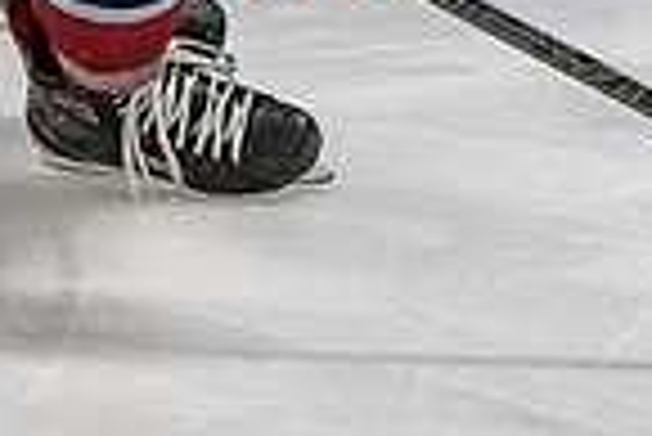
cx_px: -22
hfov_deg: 2.3
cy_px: -582
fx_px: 15990
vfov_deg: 1.6
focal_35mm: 882
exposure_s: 1/800
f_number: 4
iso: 4500
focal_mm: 105
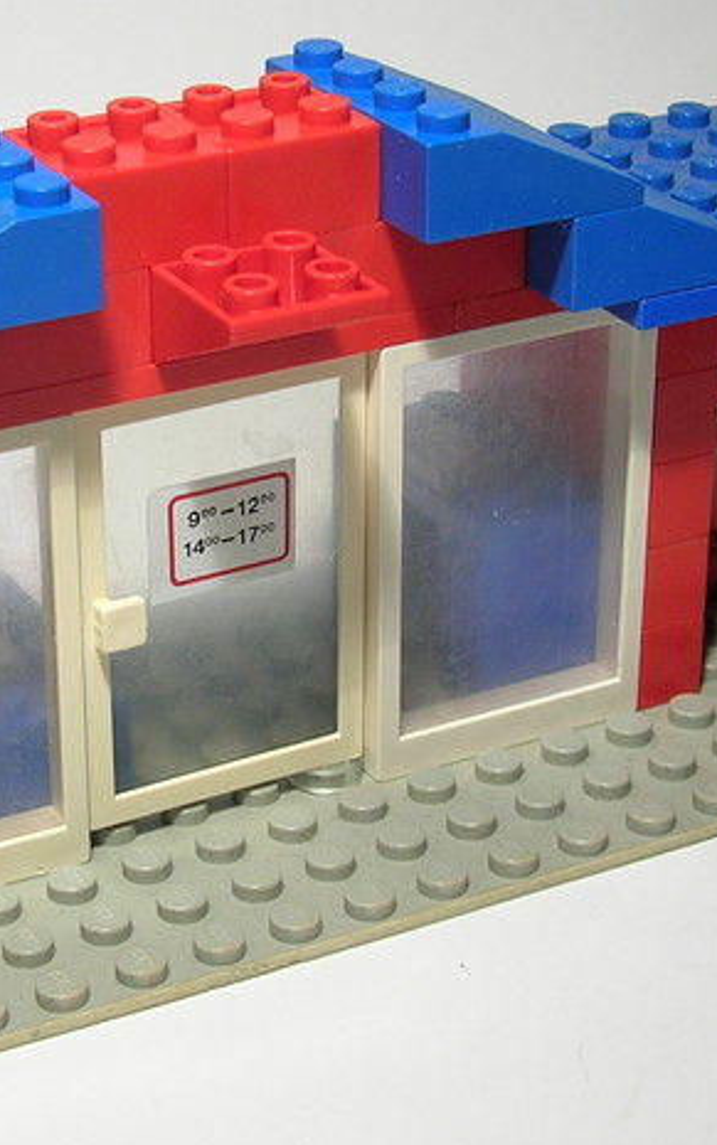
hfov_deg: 15.2
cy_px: 607
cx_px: 200
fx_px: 2686
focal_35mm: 86
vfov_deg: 24.1
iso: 50
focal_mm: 7
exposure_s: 1/19.4
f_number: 3.1
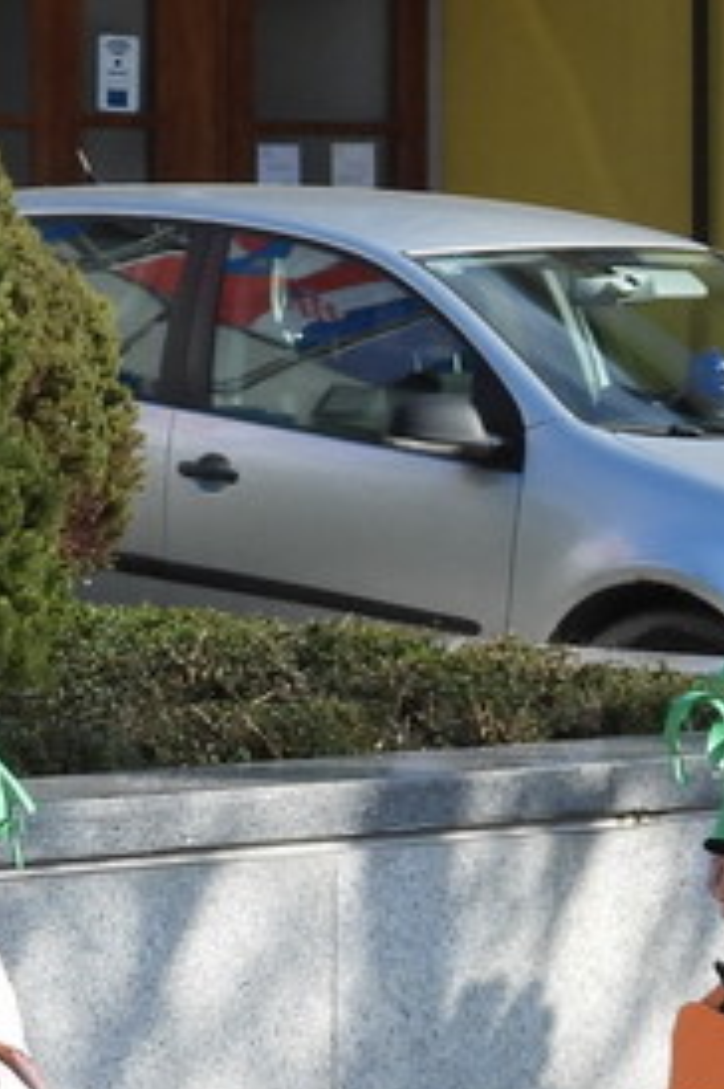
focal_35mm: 187
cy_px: 831
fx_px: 5655
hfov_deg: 7.3
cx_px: 76
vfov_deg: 11.0
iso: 100
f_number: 3.2
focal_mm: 7.4
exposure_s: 1/800
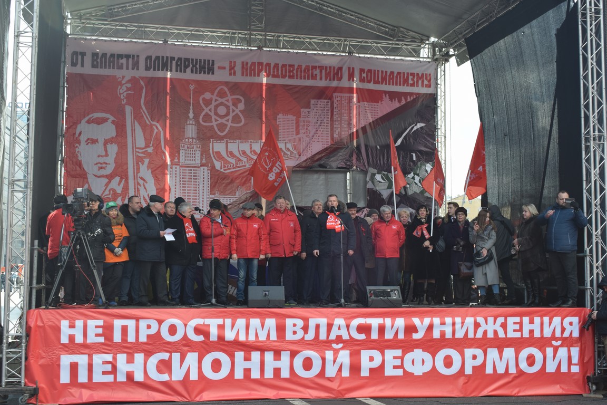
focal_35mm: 51
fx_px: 860
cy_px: 202
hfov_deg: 38.9
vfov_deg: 26.5
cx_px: 304
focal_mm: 34
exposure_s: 1/250
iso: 400
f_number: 8
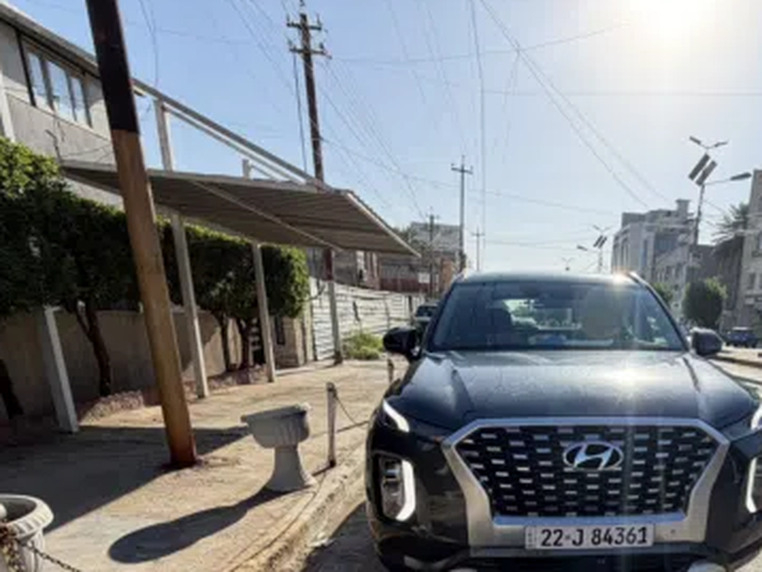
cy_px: 504
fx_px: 551
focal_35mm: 25
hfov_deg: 65.2
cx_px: 570
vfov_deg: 49.5
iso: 32
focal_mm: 2.22
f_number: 2.2
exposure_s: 1/770
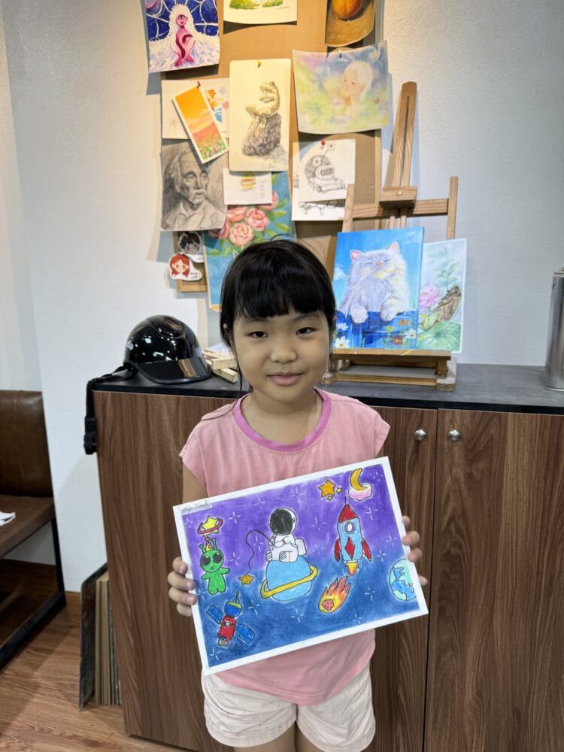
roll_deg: +1.0
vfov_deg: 71.6
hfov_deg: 56.8
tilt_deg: -10.5
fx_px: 521
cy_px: 376
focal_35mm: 24
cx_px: 282
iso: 64
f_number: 1.78
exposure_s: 1/100
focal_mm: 6.76
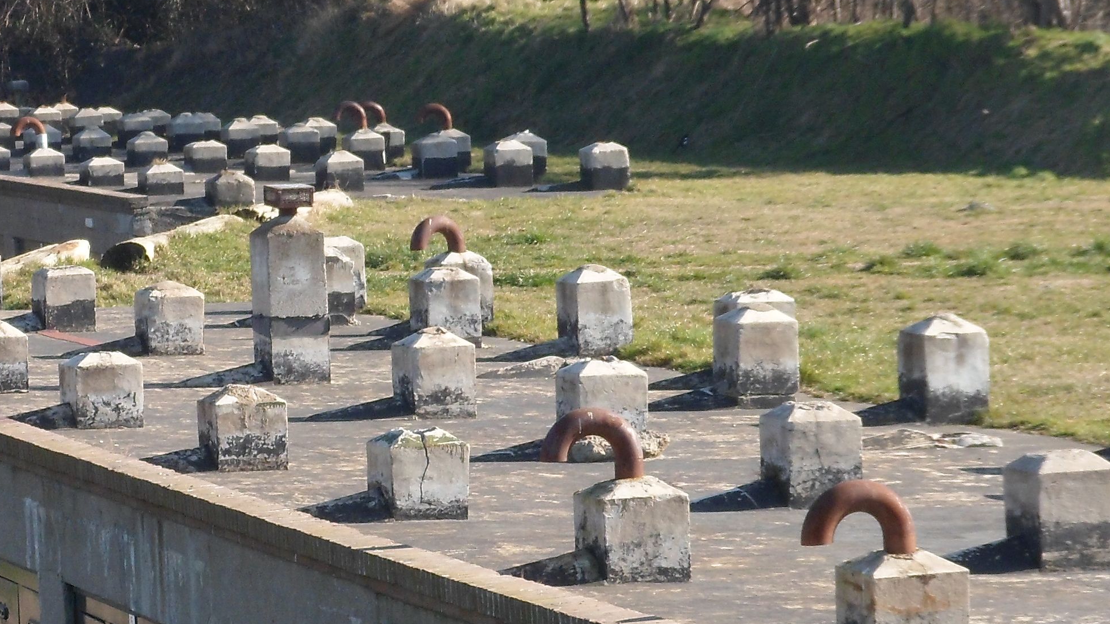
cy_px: 340
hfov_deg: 10.6
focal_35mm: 203
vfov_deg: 6.0
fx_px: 5974
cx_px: 112
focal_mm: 14
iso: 80
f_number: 5.1
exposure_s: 1/180
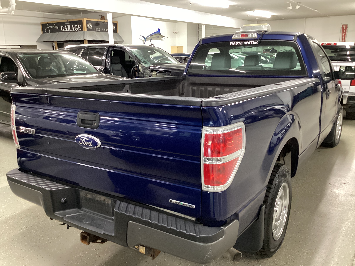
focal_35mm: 31
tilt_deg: -15.7
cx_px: 178
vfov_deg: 45.4
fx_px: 318
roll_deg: +0.3
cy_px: 133
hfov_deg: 58.4
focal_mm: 3.3
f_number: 2.4
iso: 320
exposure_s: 1/25
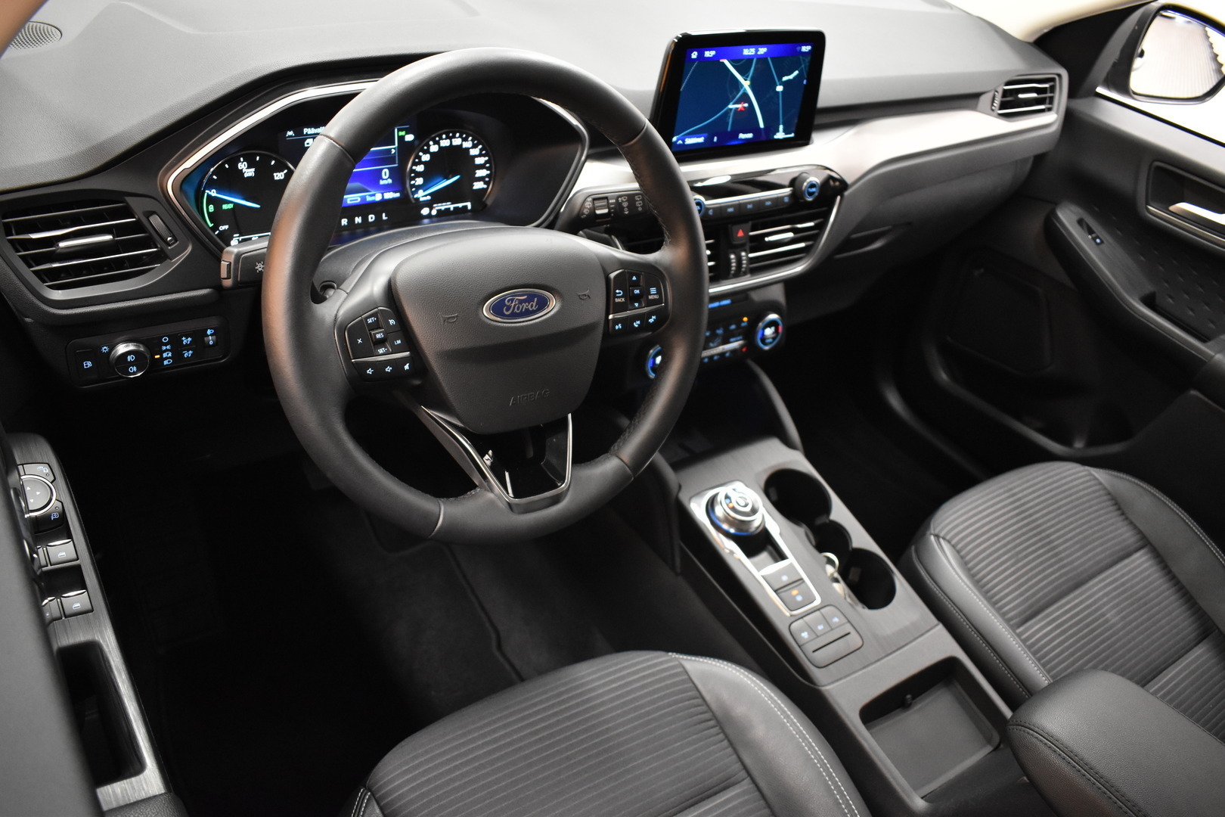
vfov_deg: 43.6
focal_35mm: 30
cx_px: 612
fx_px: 1021
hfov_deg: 61.9
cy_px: 408
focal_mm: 20
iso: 2200
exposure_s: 1/30
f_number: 3.5
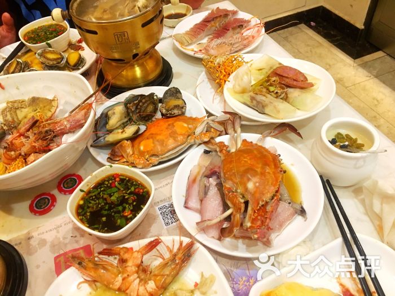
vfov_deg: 48.2
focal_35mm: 29
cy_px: 148
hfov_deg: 61.7
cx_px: 198
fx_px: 331
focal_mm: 4.15
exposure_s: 1/33
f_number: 2.2
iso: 160
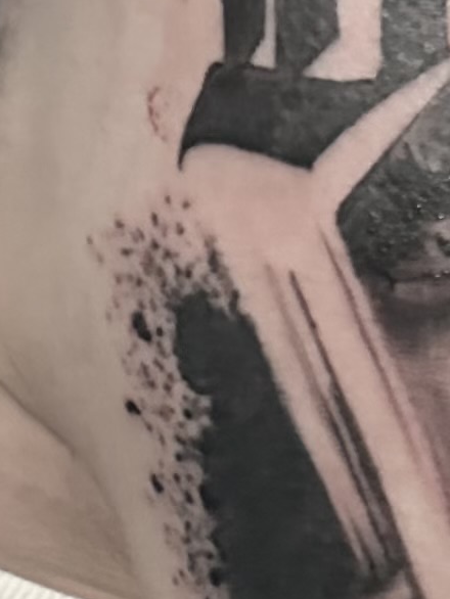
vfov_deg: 11.3
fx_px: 2858
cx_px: 605
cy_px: 997
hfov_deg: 8.8
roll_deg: -2.6
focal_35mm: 165
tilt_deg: -15.2
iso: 1000
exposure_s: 1/33
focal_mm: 6.86
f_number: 1.78
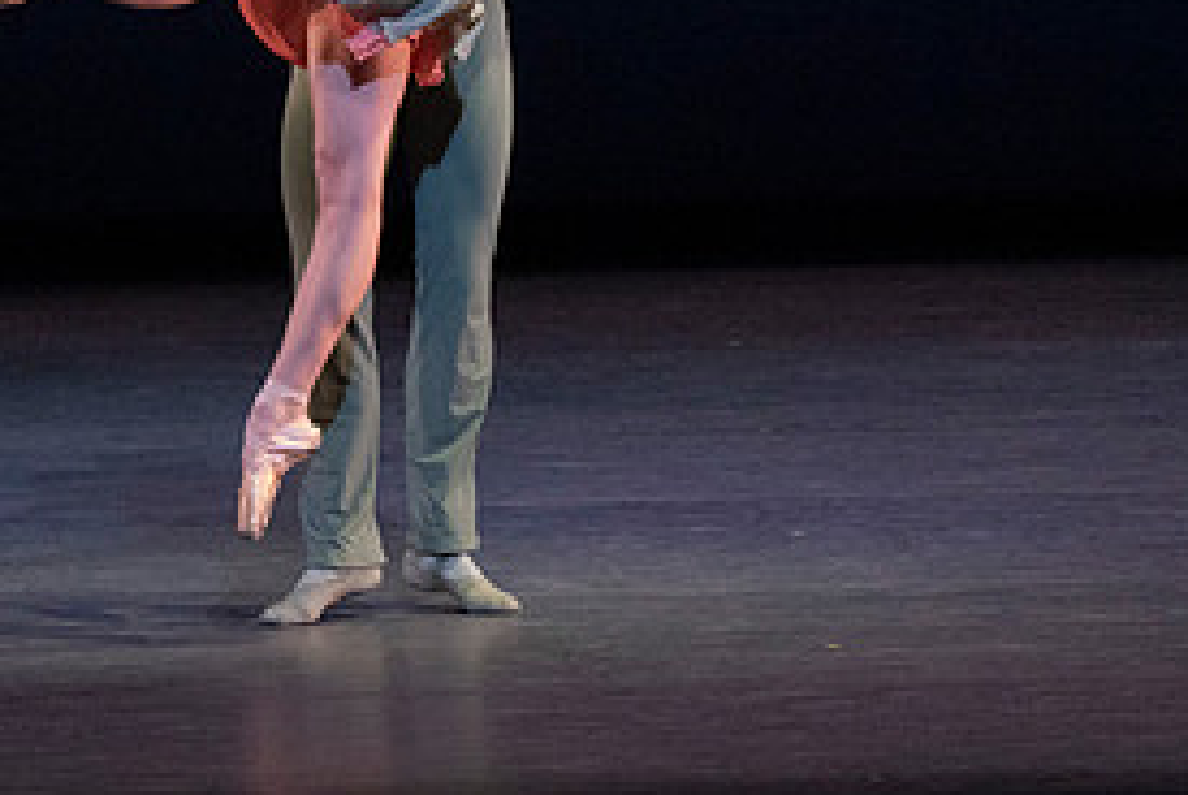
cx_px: 251
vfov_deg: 2.1
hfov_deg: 3.2
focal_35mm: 651
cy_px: 80
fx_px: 21505
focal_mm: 309
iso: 6400
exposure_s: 1/400
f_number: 8
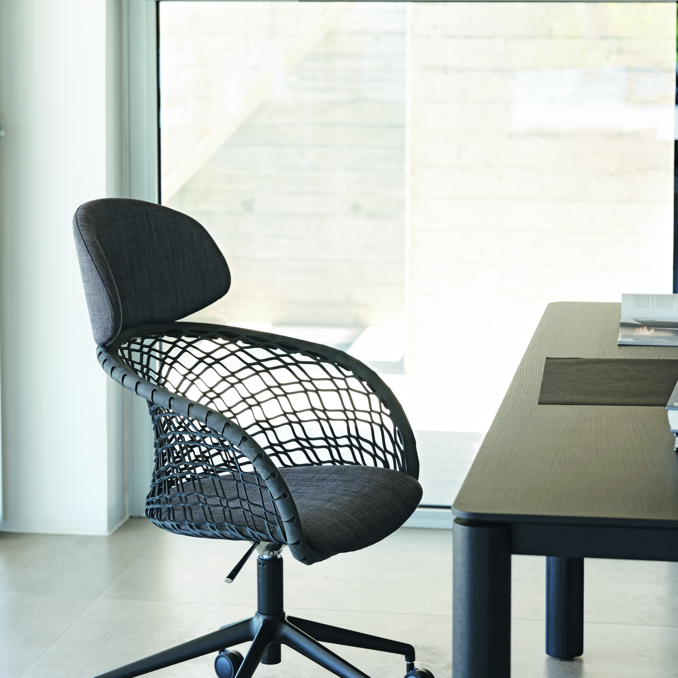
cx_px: 338
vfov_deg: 16.9
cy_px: 454
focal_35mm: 103
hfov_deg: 16.9
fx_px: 2282
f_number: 7.1
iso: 100
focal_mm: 110
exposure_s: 1/10
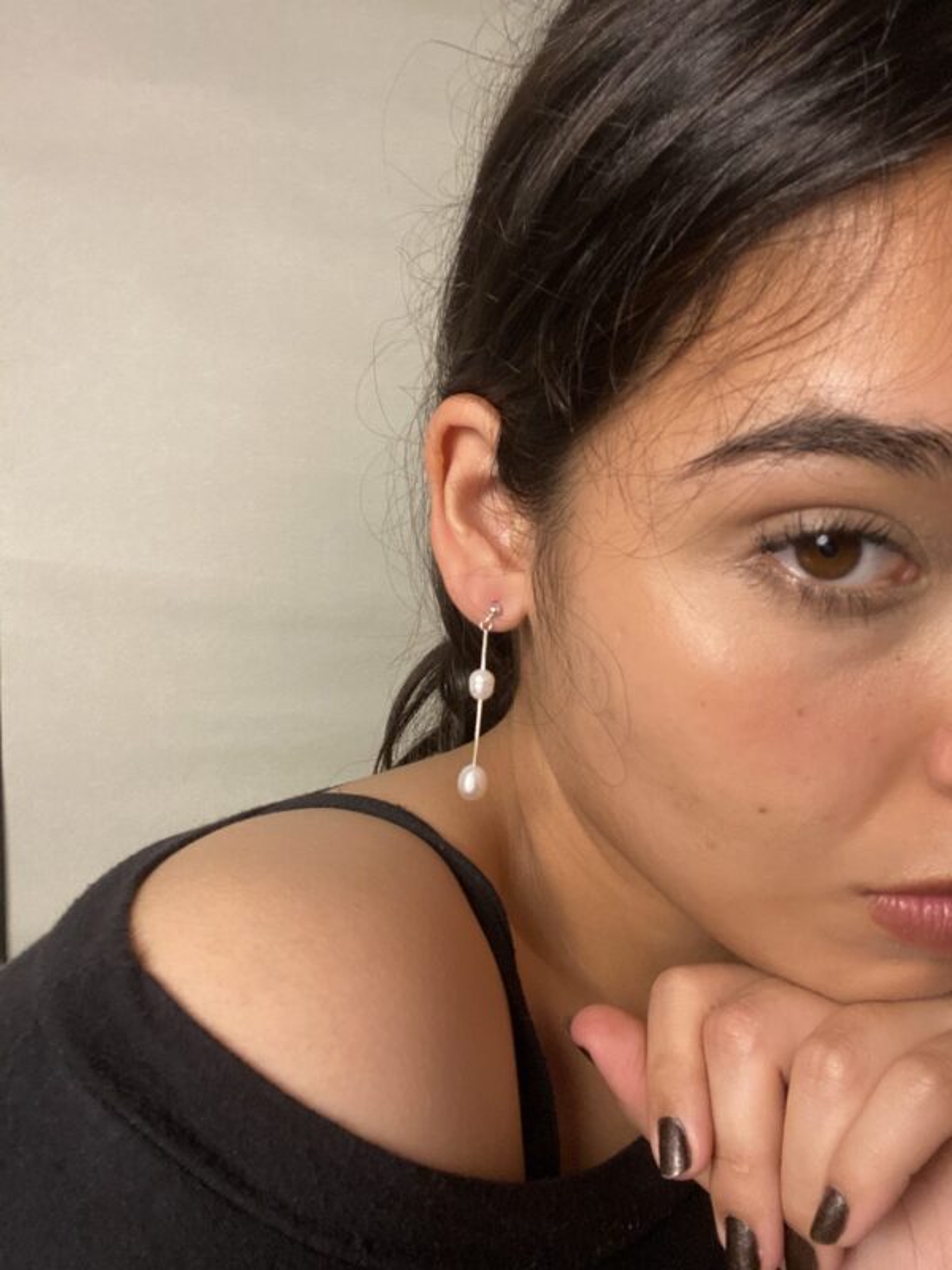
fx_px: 1100
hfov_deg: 46.8
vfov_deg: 60.0
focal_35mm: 30
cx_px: 476
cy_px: 635
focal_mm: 2.71
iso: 250
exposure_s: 1/60
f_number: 2.2
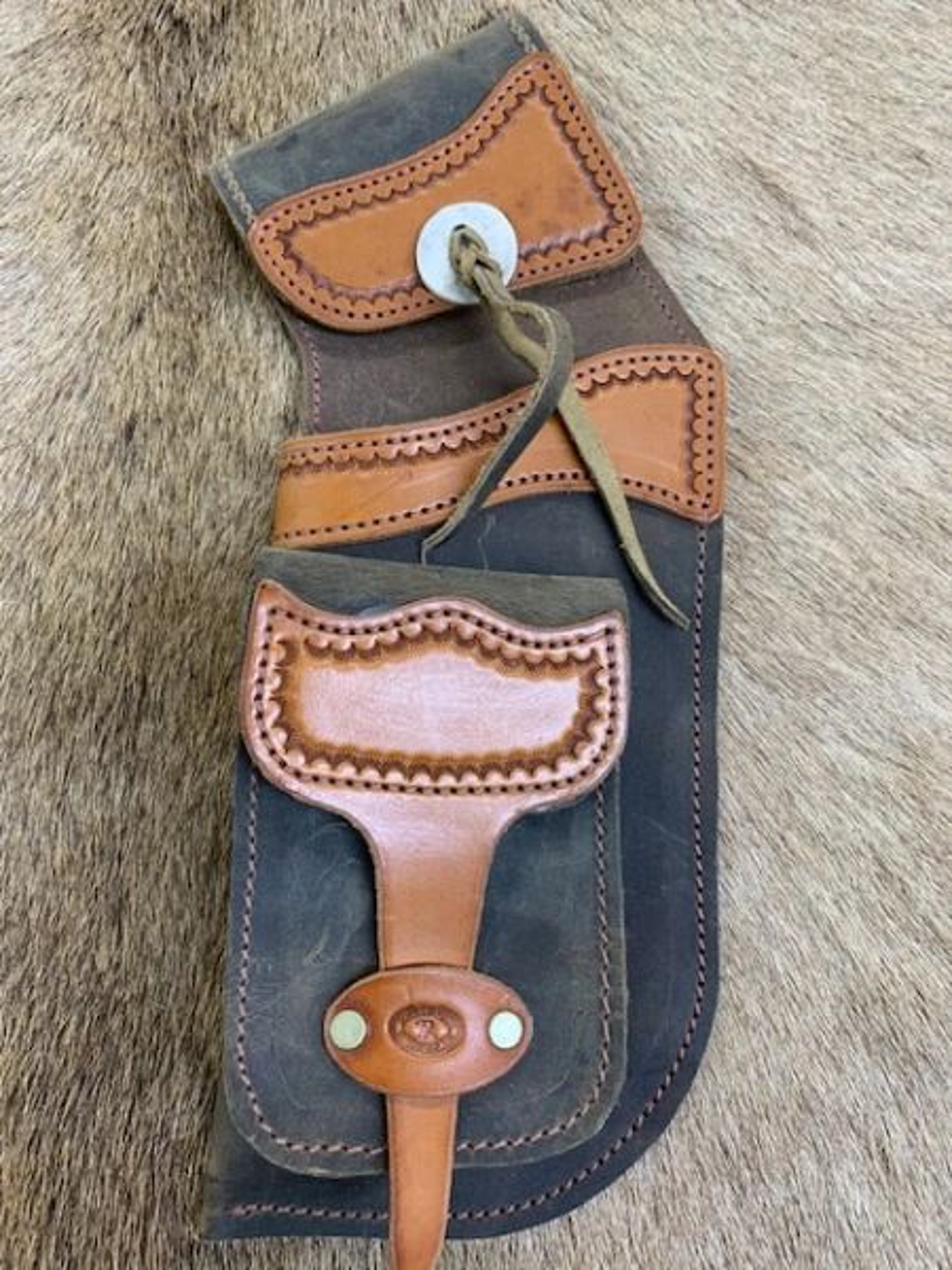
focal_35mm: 26
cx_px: 476
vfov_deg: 67.3
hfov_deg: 53.1
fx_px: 953
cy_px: 635
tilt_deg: -78.5
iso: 100
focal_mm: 4.25
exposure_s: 1/60
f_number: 1.8
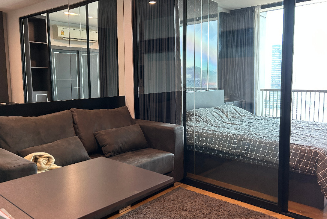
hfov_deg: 60.1
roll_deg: +1.3
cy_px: 103
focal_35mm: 31
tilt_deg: -5.3
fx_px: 282
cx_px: 147
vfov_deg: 42.3
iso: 200
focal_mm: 5.7
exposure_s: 1/50
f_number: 1.5
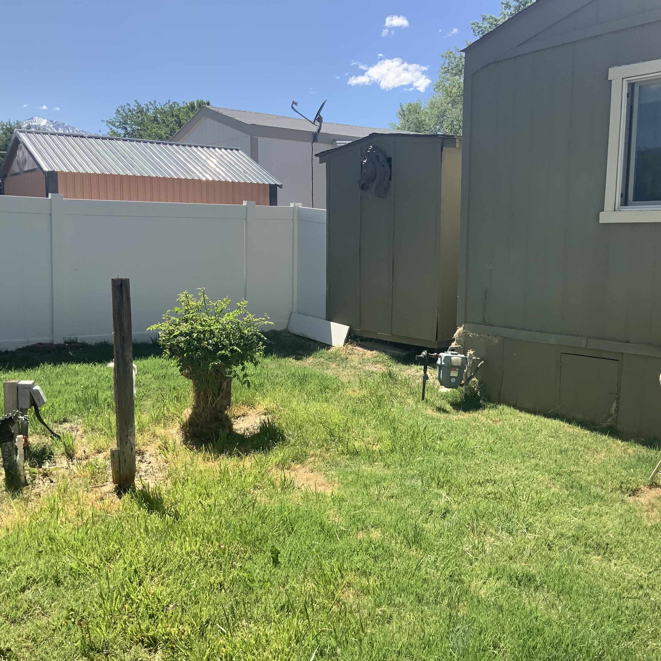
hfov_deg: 47.0
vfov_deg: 47.2
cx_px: 392
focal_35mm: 35
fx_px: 756
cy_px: 338
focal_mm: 3
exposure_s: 1/1342
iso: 16
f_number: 1.8
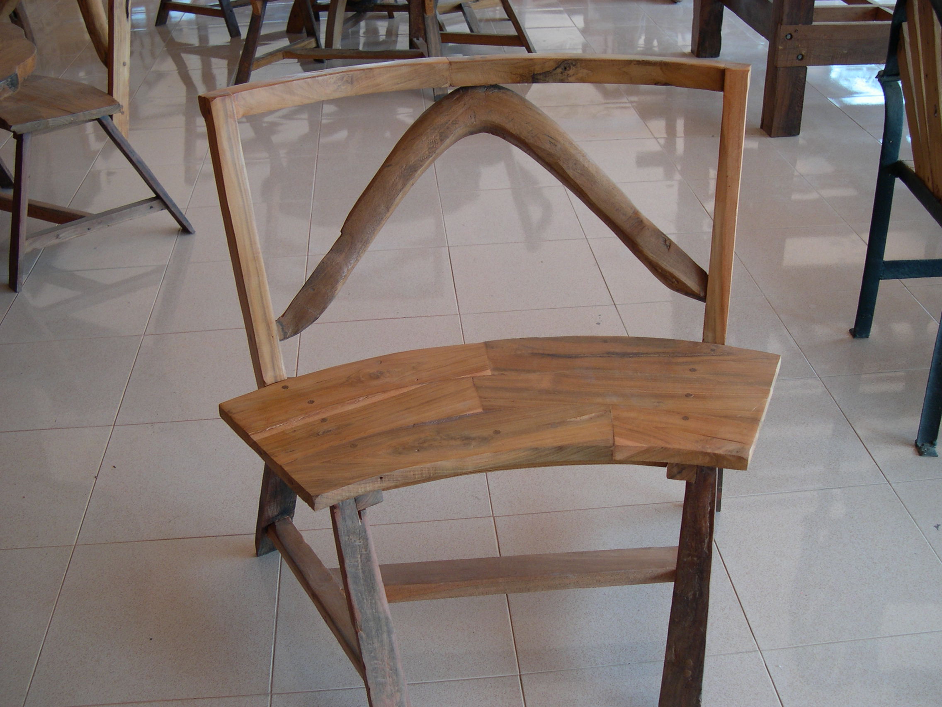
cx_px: 471
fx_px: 1034
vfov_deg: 37.7
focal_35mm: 38
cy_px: 354
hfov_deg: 49.0
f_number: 2.8
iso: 100
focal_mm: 8
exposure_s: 1/70.9
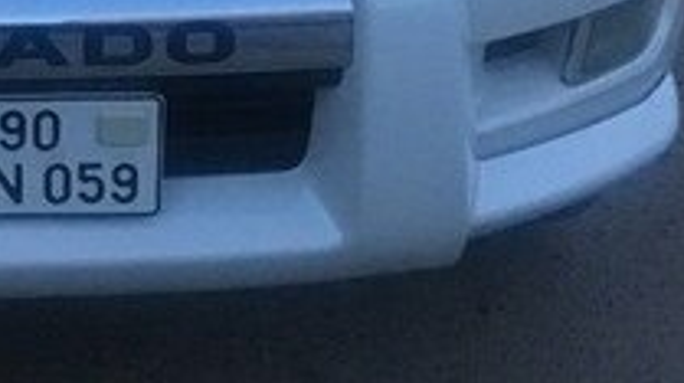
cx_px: -88
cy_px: -267
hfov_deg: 20.3
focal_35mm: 100
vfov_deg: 11.4
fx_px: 1812
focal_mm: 4.15
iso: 200
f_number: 2.2
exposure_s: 1/33
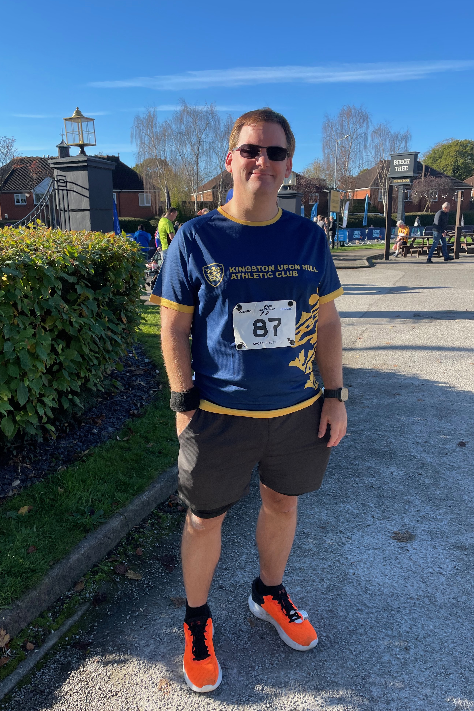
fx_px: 553
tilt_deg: -12.8
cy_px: 351
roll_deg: +0.9
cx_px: 236
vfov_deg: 65.5
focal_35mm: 28
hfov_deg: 46.4
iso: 32
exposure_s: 1/1335
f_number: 1.6
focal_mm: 4.2
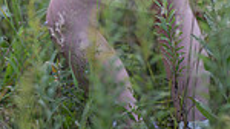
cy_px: -186
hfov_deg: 8.1
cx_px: 156
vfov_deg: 4.4
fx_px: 1627
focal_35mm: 267
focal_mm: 85
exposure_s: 1/800
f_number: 1.2
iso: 160
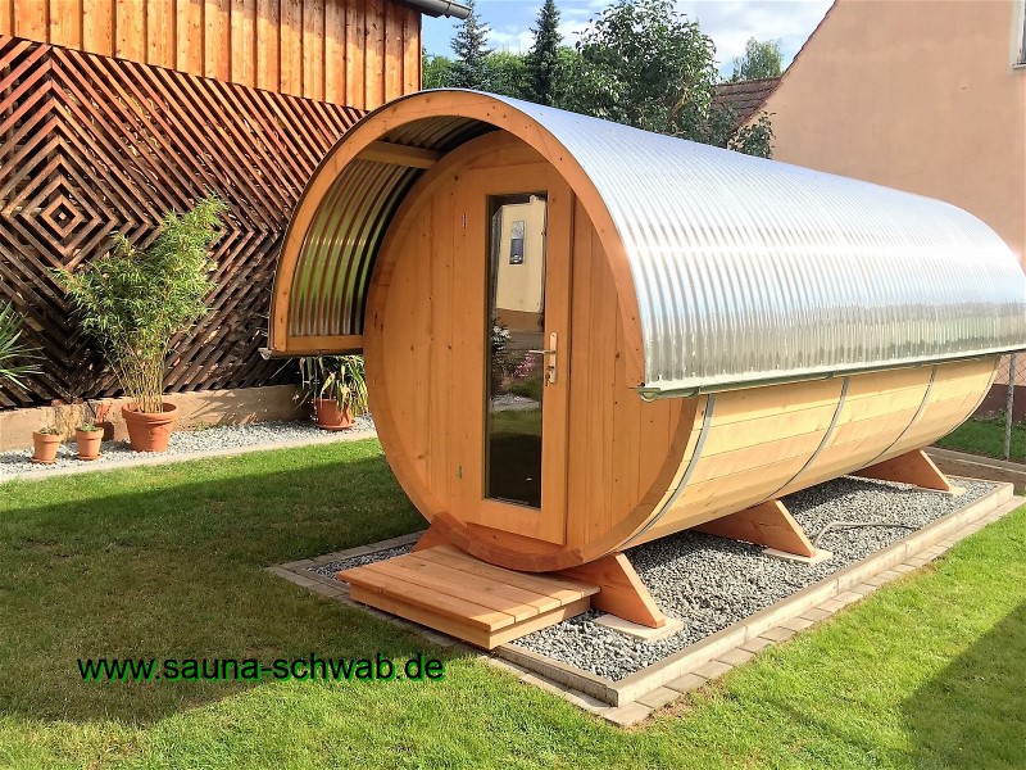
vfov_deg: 48.2
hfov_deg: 61.7
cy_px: 385
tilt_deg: -5.5
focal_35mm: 29
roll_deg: +1.5
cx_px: 513
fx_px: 860
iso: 32
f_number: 2.2
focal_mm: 4.15
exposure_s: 1/706
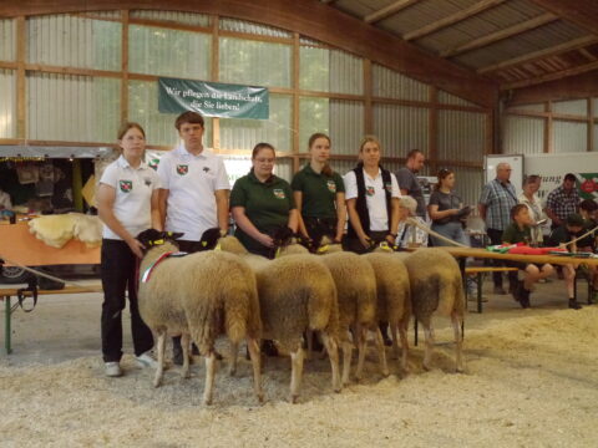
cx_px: 299
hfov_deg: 46.8
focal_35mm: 40
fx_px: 691
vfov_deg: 36.0
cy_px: 224
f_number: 10
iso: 6400
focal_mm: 20
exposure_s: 1/500
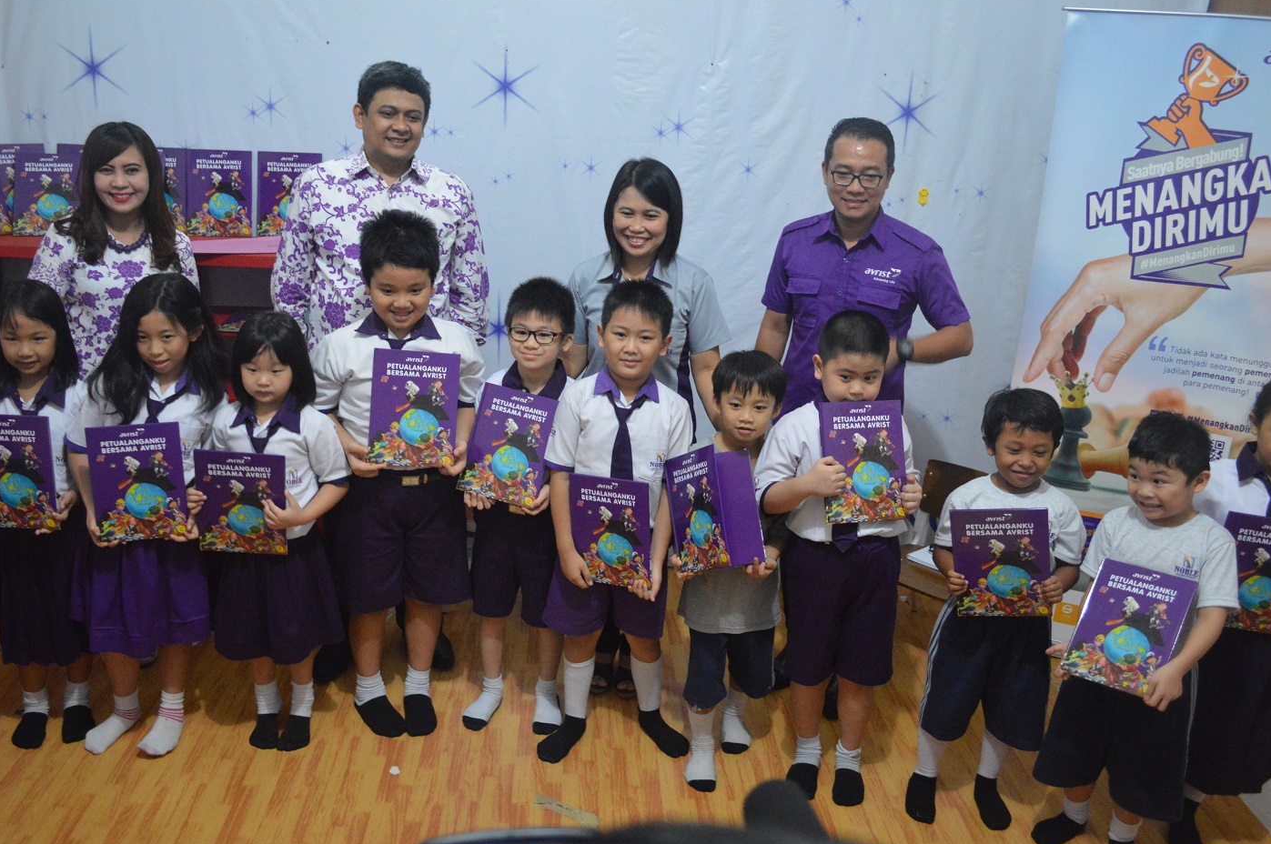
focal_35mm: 29
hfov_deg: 63.7
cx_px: 622
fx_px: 1023
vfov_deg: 44.9
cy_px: 432
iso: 3200
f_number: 3.5
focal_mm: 18
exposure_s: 1/50
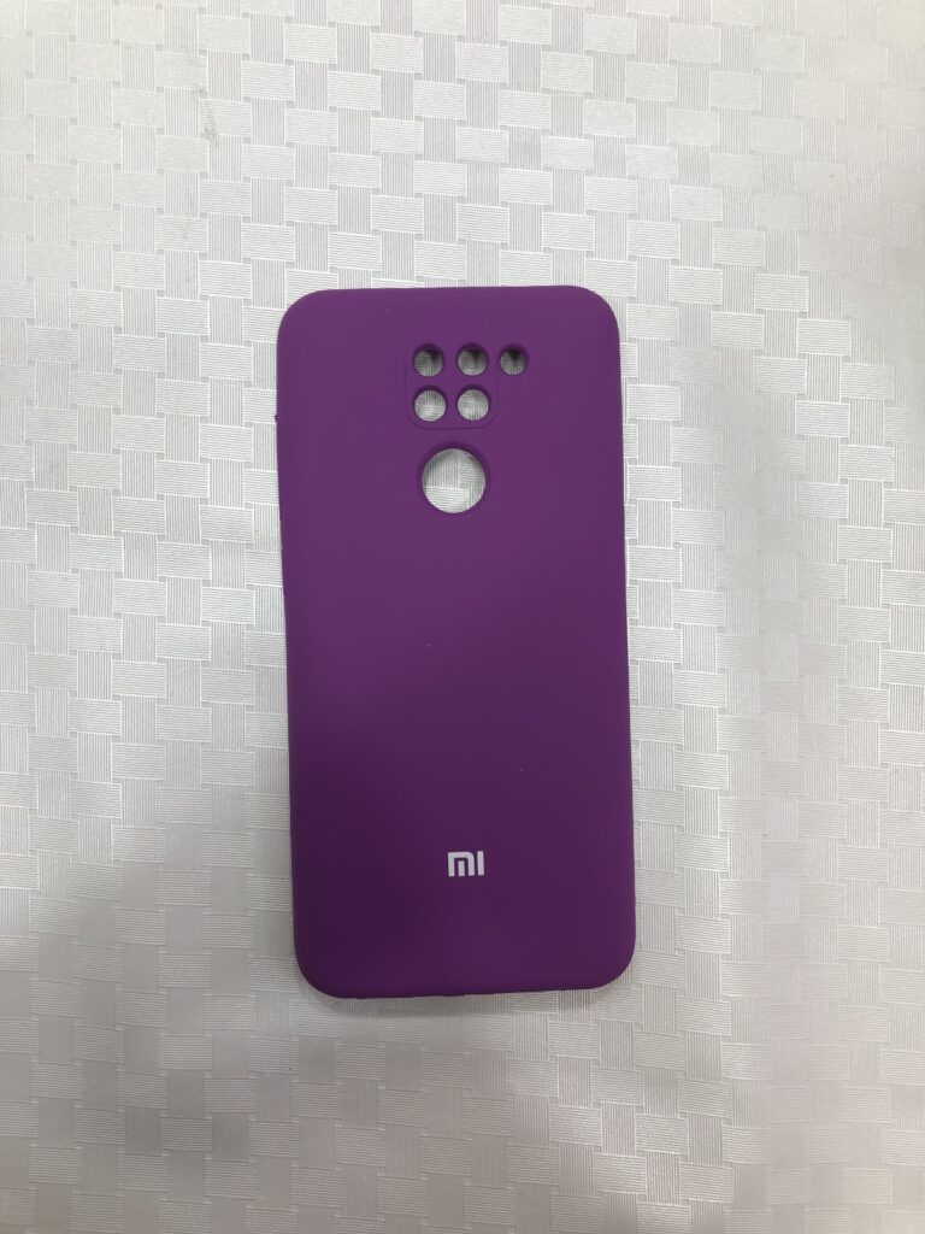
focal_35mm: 28
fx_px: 998
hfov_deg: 49.7
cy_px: 617
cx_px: 462
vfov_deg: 63.4
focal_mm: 4
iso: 32
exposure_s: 1/100
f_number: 1.8
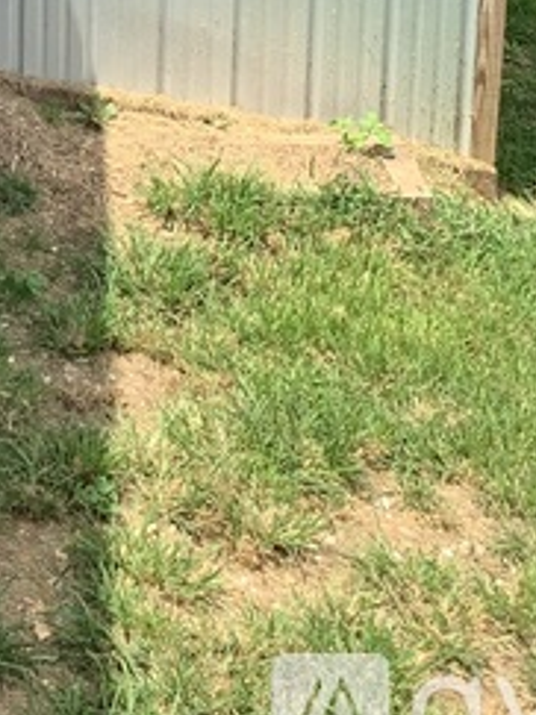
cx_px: 12
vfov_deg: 21.0
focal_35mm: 85
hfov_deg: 17.0
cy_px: -210
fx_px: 1756
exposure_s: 1/646
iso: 25
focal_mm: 3.3
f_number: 2.4
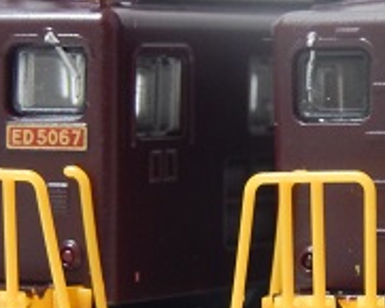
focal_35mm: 275
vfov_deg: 5.6
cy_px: 206
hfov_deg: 7.0
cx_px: 368
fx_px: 3135
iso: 200
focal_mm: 15.2
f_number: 5.1
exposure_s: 1/1.3
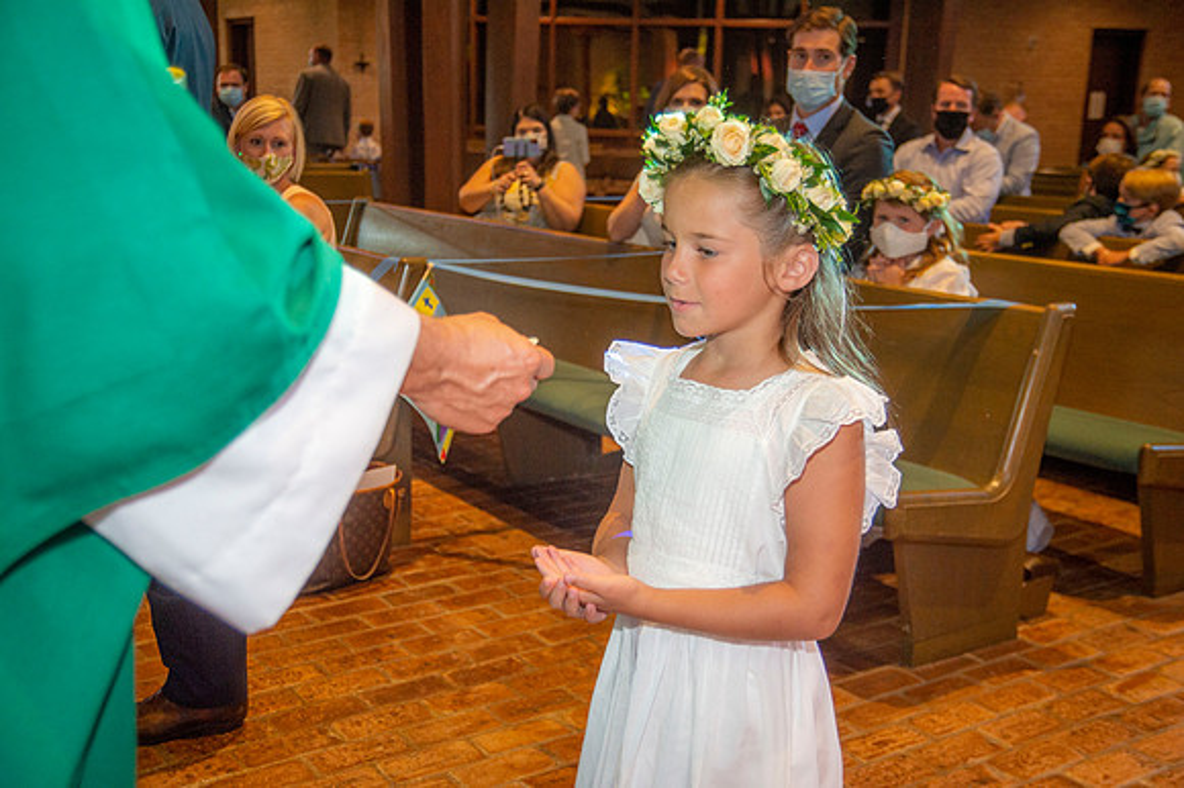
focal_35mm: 42
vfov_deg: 31.9
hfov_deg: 46.4
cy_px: 394
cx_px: 592
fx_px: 1380
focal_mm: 42
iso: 1600
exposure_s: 1/200
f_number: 5
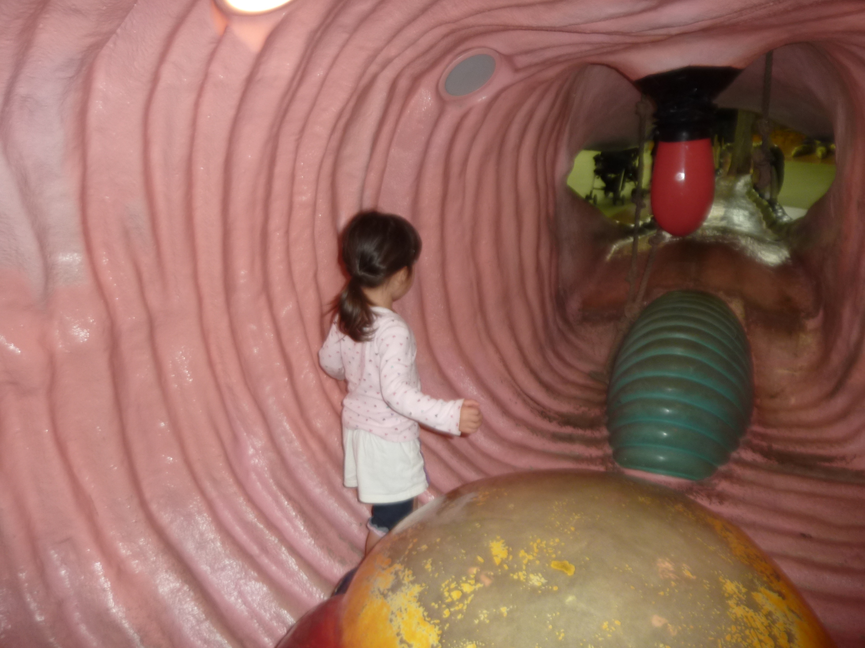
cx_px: 432
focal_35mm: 25
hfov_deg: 69.4
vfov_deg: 54.9
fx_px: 625
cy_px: 324
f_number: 3.3
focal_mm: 4.1
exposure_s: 1/30
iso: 125
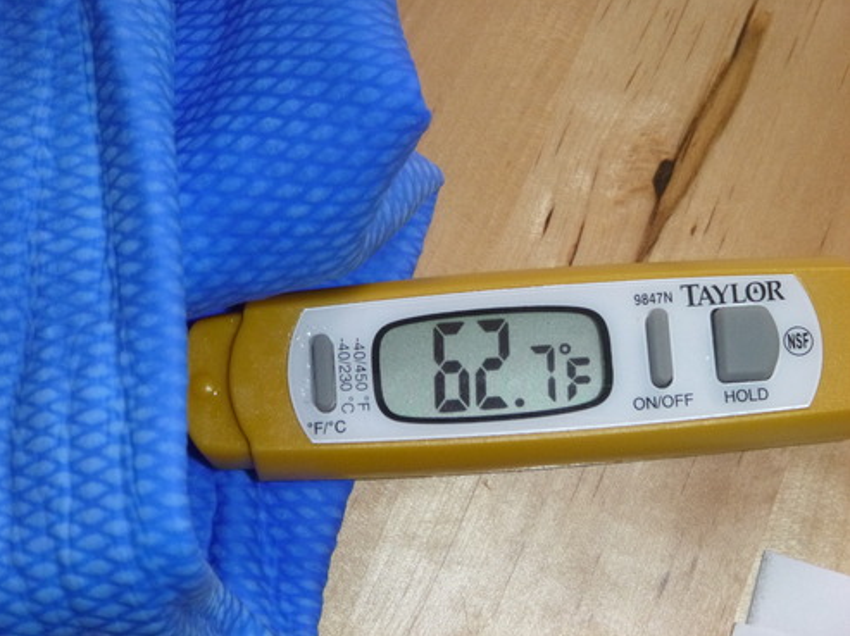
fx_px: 1644
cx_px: 421
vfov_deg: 21.9
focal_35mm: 67
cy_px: 316
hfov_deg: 29.0
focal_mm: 11.9
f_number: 5.4
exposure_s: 1/60
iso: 400
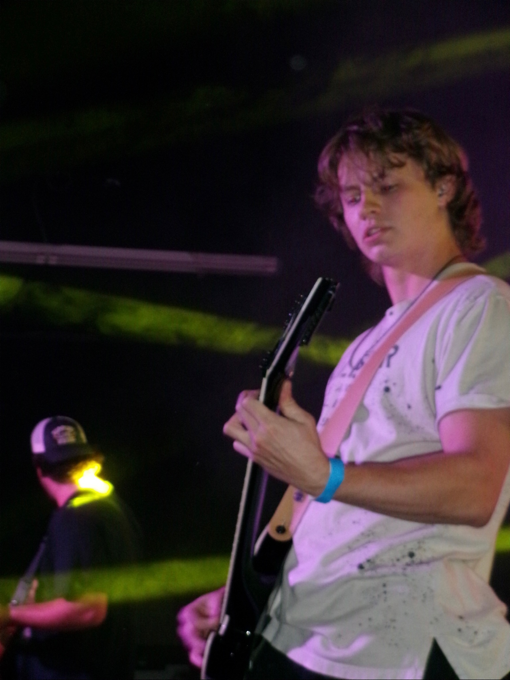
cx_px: 255
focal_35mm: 95
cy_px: 340
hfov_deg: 15.6
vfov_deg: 20.7
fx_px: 1866
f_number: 5.8
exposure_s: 1/50
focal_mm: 16.9
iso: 800
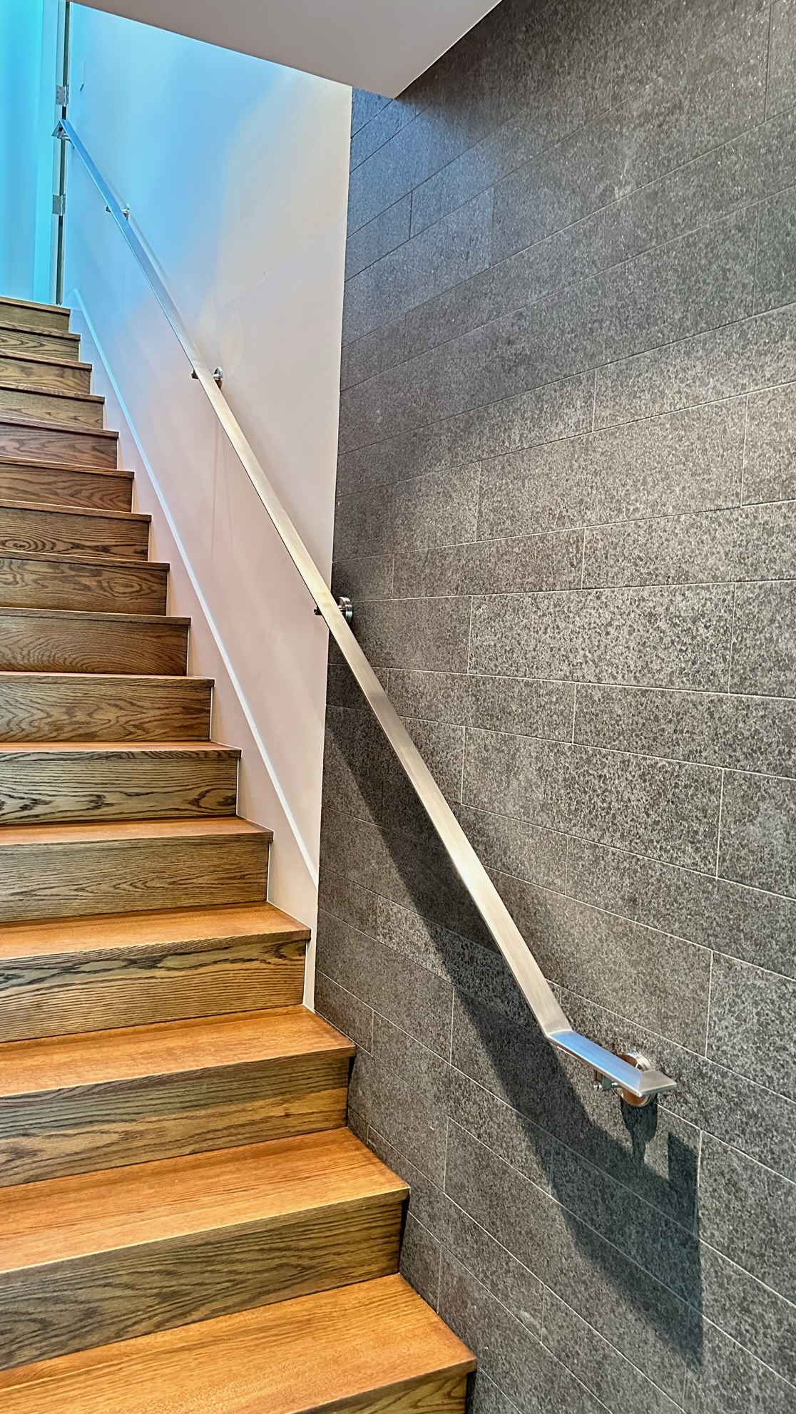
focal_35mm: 27
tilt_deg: -3.1
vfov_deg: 69.8
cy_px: 690
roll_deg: -2.1
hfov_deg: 42.6
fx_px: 1013
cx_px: 302
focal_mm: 6.86
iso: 1000
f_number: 1.78
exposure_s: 1/47
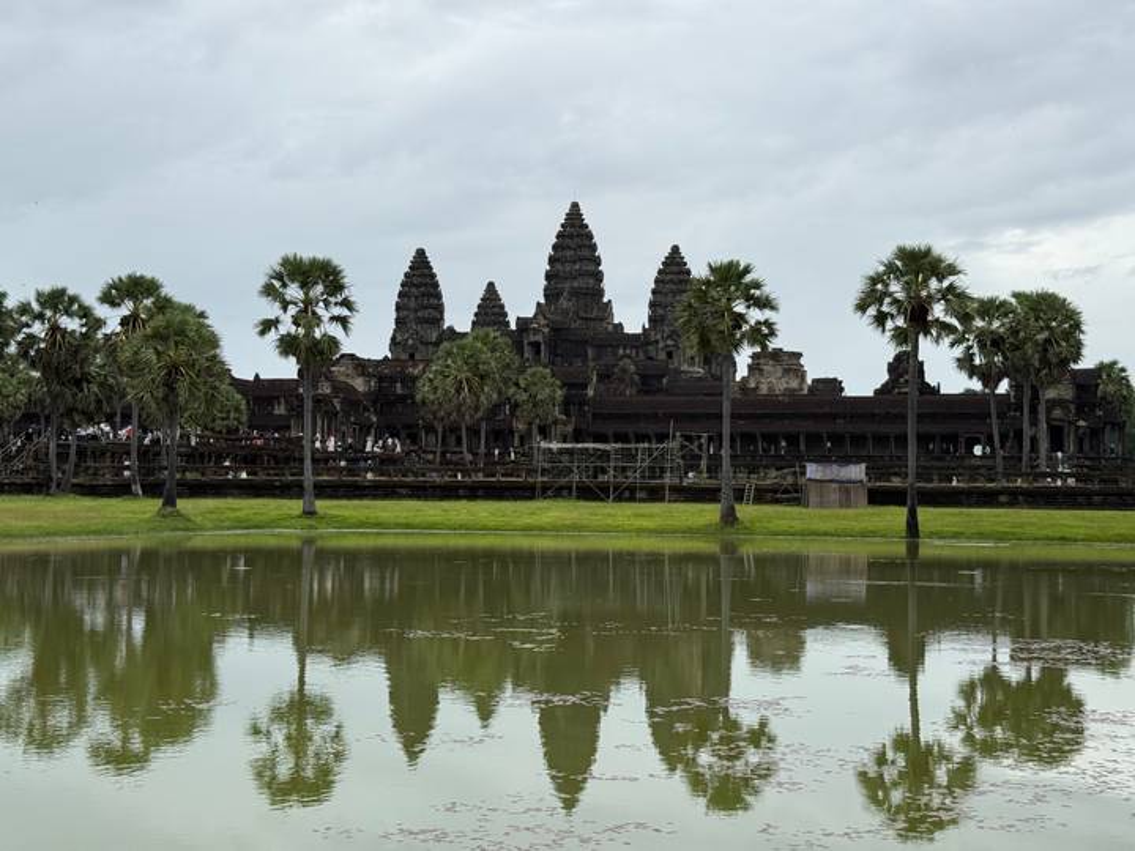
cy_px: 426
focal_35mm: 48
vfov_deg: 30.3
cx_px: 568
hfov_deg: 39.7
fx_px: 1574
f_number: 1.78
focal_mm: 6.76
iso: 64
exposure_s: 1/4878
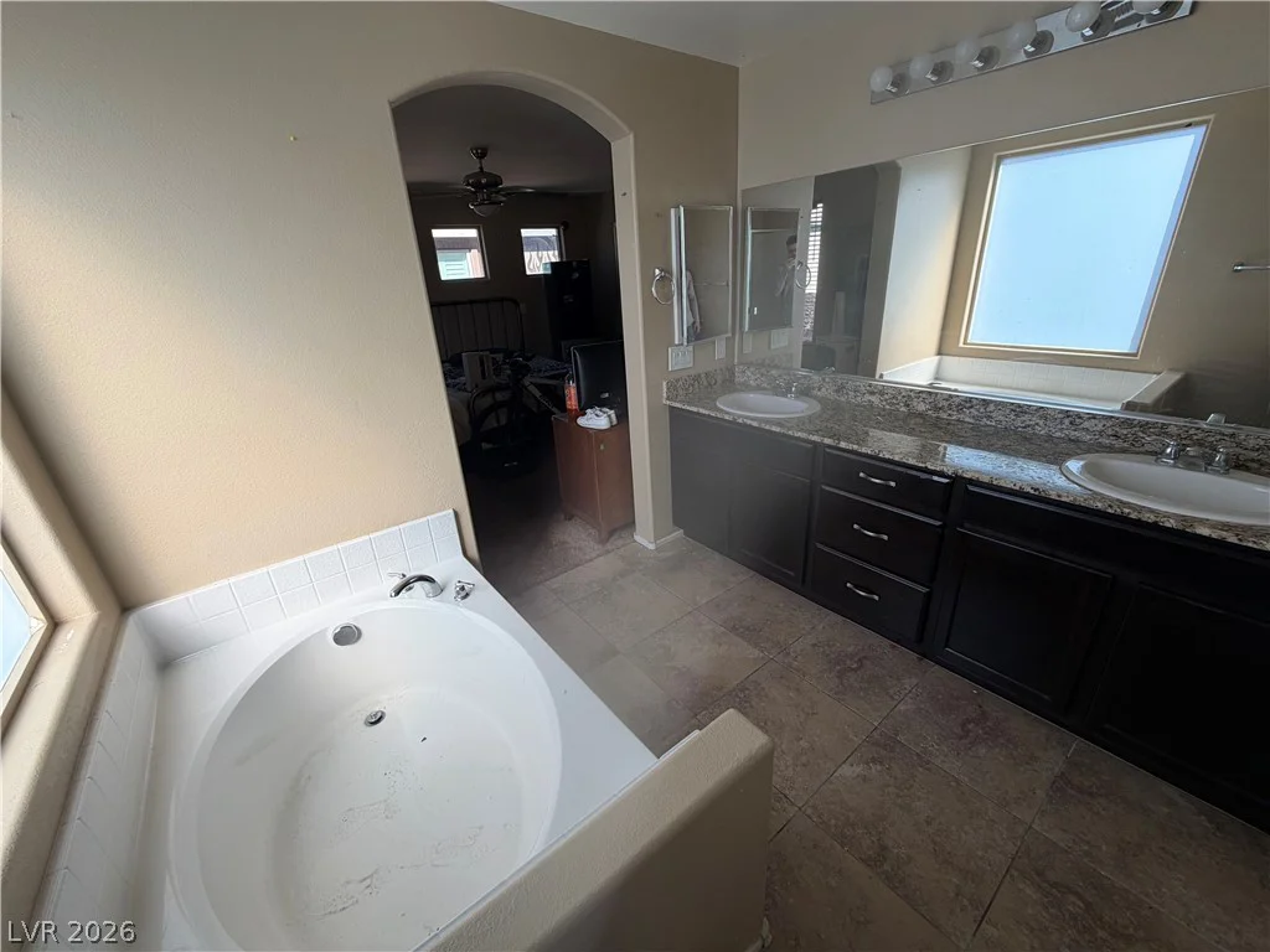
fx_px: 514
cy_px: 476
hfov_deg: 102.1
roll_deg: +3.5
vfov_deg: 85.7
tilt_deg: -22.8
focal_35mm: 14
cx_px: 635
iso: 50
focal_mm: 2.22
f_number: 2.2
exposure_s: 1/276
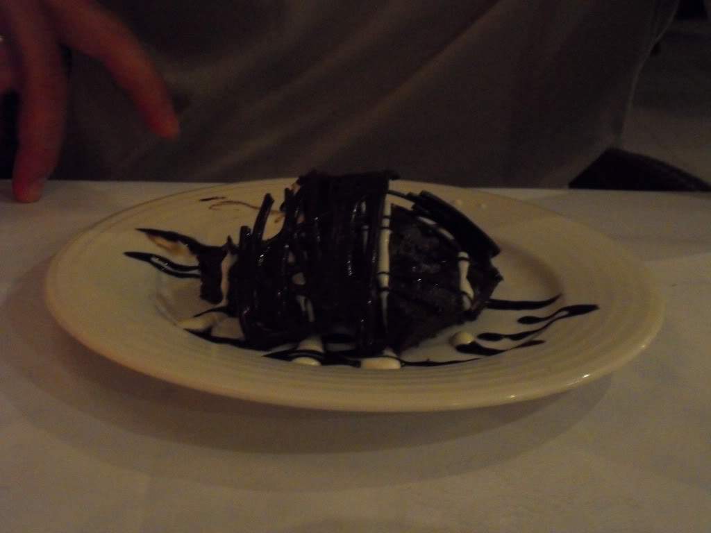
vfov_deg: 24.4
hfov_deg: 32.2
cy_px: 266
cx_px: 356
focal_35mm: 60
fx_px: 1232
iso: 800
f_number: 4.8
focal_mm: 10.5
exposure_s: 1/8
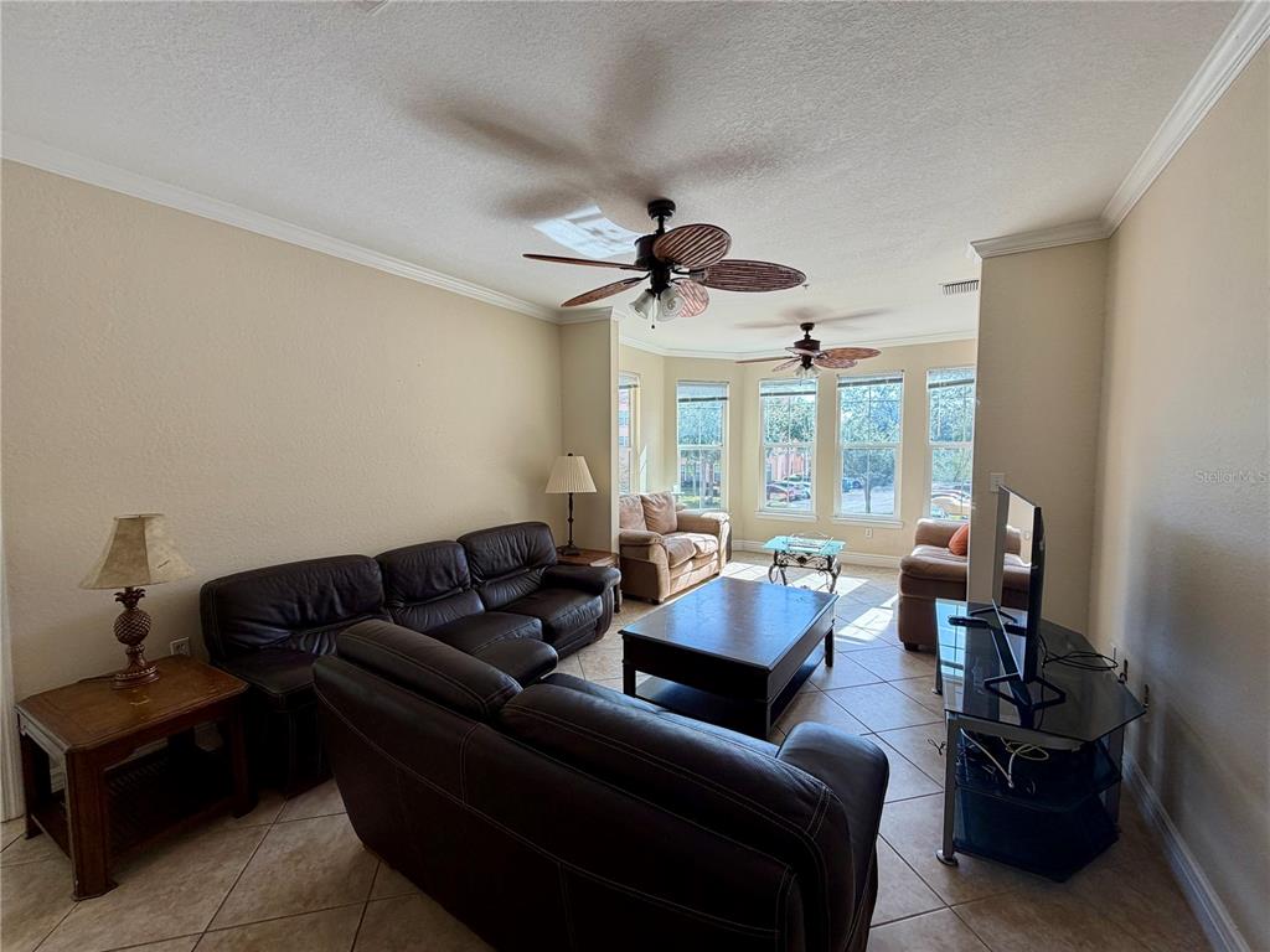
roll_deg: +1.0
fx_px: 514
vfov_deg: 85.7
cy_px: 476
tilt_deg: -3.3
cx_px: 635
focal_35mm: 14
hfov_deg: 102.1
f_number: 2.2
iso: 80
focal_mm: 2.22
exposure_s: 1/121
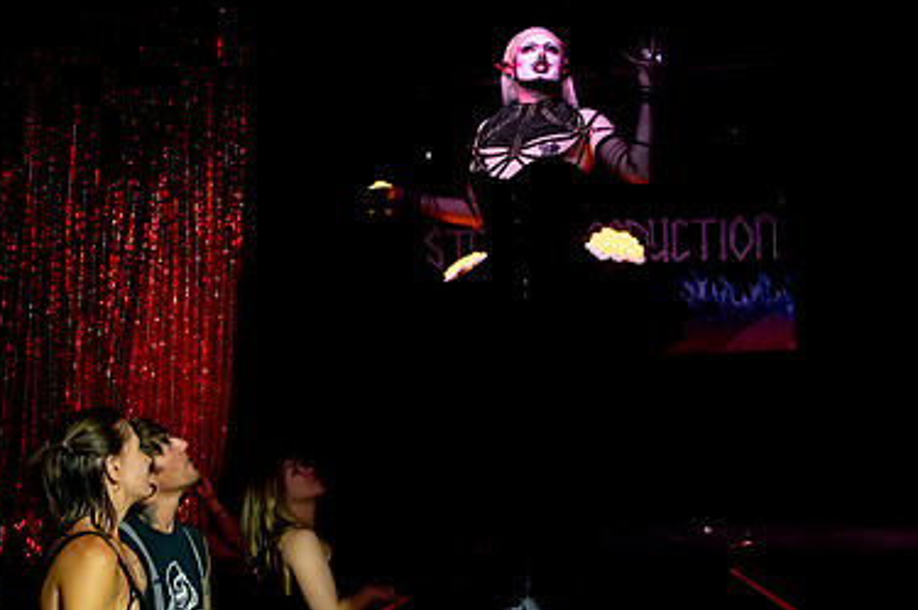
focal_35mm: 43
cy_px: 248
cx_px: 469
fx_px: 1095
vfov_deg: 31.0
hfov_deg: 45.5
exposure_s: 1/40
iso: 8000
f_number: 4
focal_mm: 24
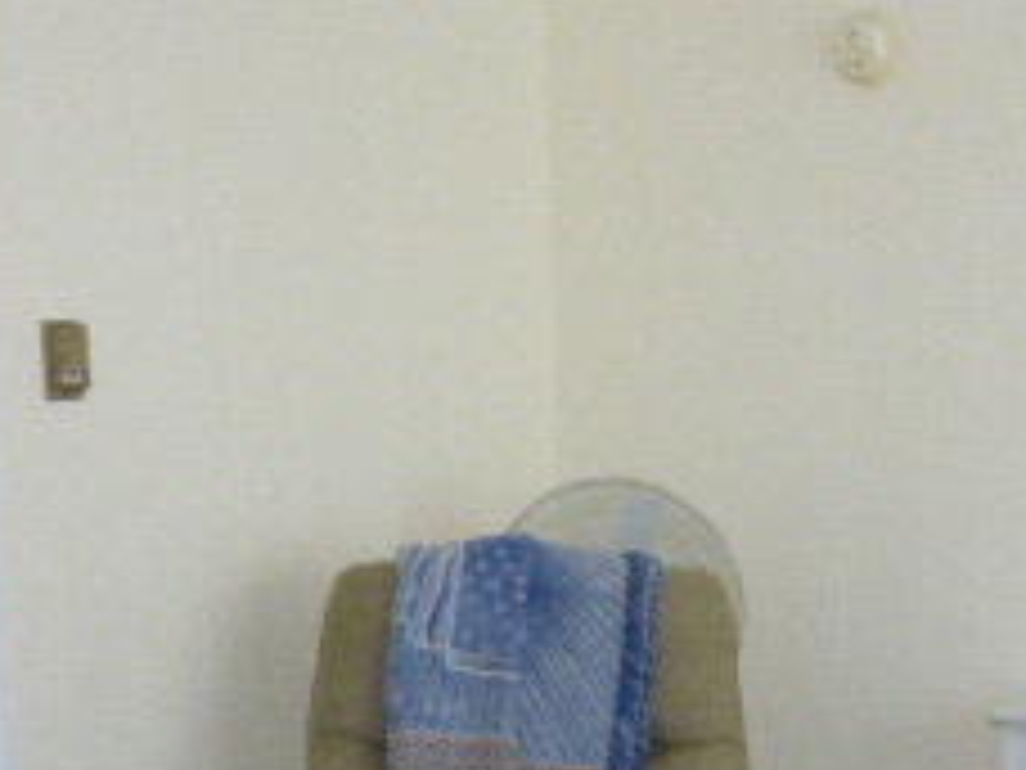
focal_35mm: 90
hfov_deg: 21.0
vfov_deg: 16.0
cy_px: 829
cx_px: 1030
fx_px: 2668
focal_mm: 5.53
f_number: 3.3
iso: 800
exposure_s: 1/60
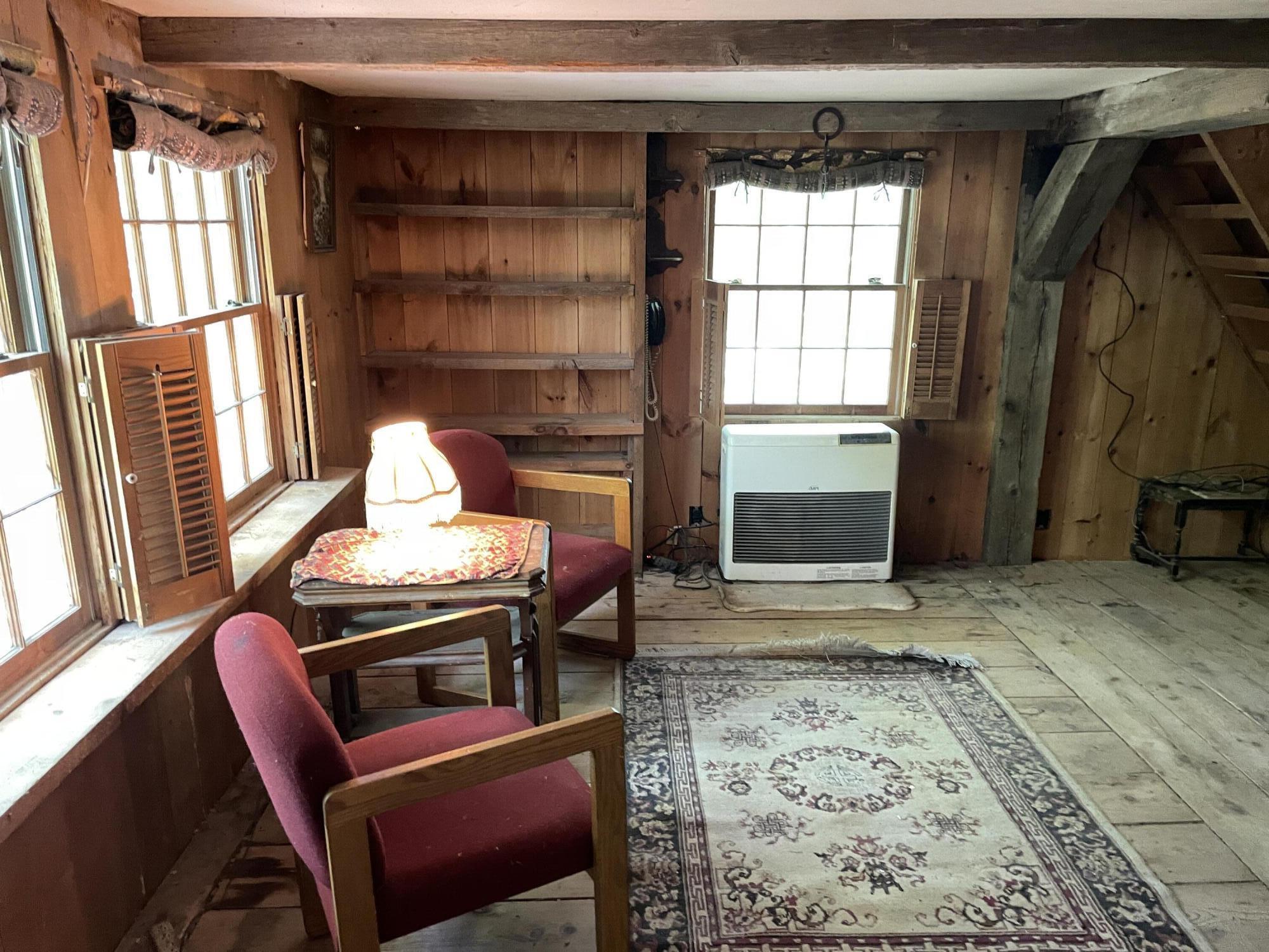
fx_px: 953
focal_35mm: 26
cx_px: 634
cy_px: 476
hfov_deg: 67.3
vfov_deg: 53.1
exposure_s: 1/40
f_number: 1.6
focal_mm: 4.2
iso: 400
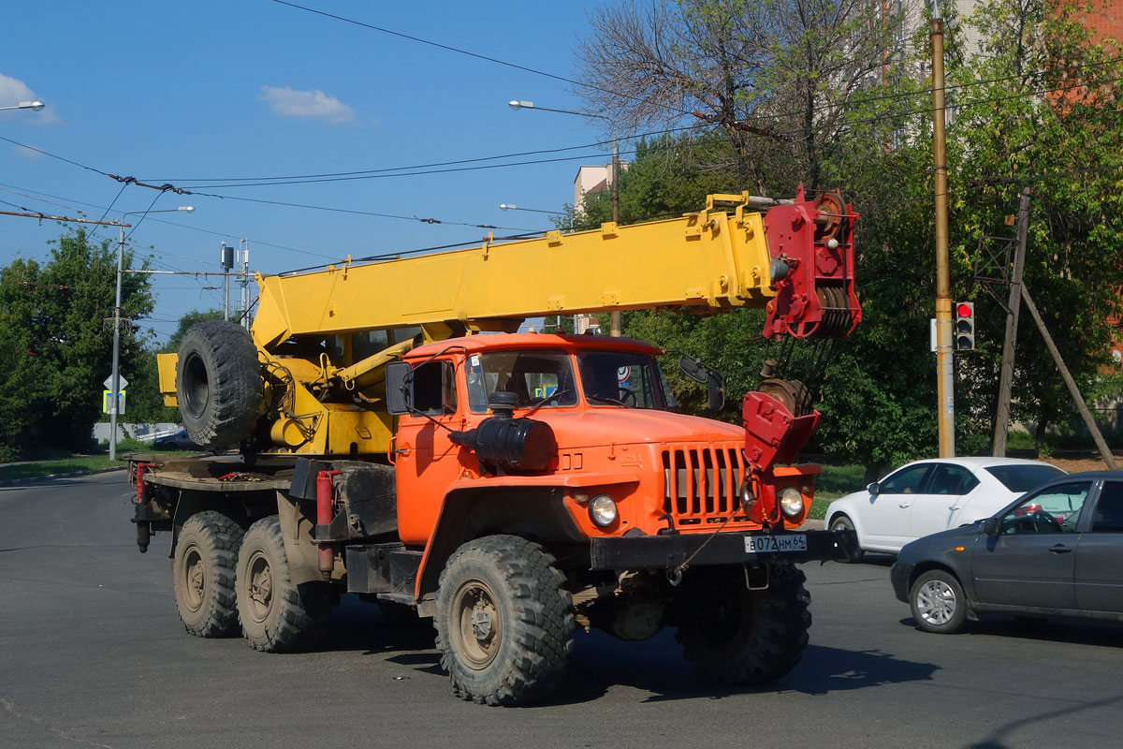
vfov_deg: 29.9
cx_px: 562
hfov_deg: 43.6
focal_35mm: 45
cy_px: 374
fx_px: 1404
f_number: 7.1
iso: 125
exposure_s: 1/500
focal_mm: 16.59
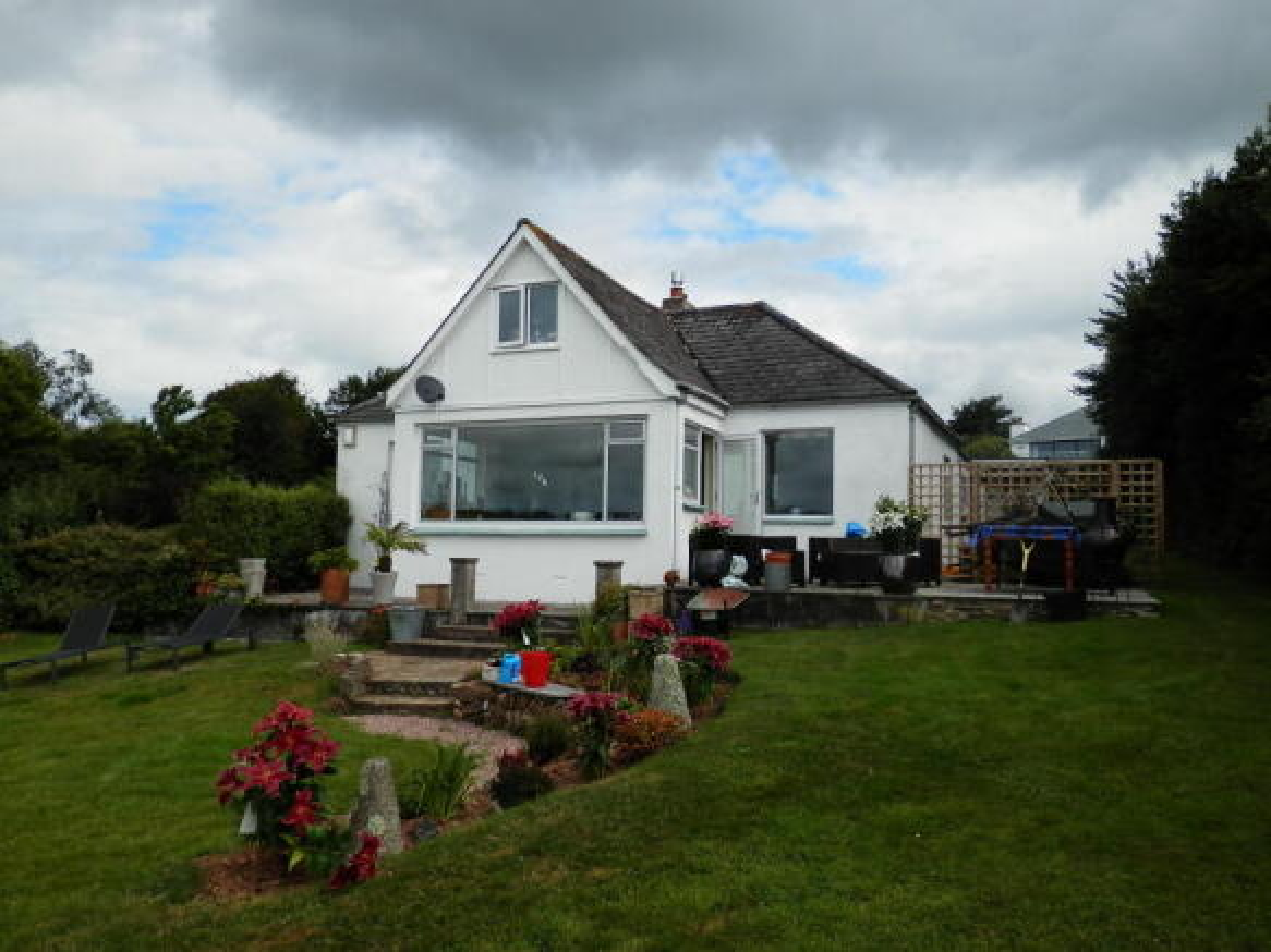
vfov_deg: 51.3
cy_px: 476
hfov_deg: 65.3
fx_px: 991
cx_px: 636
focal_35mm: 27
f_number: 9
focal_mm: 5
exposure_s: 1/160
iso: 80
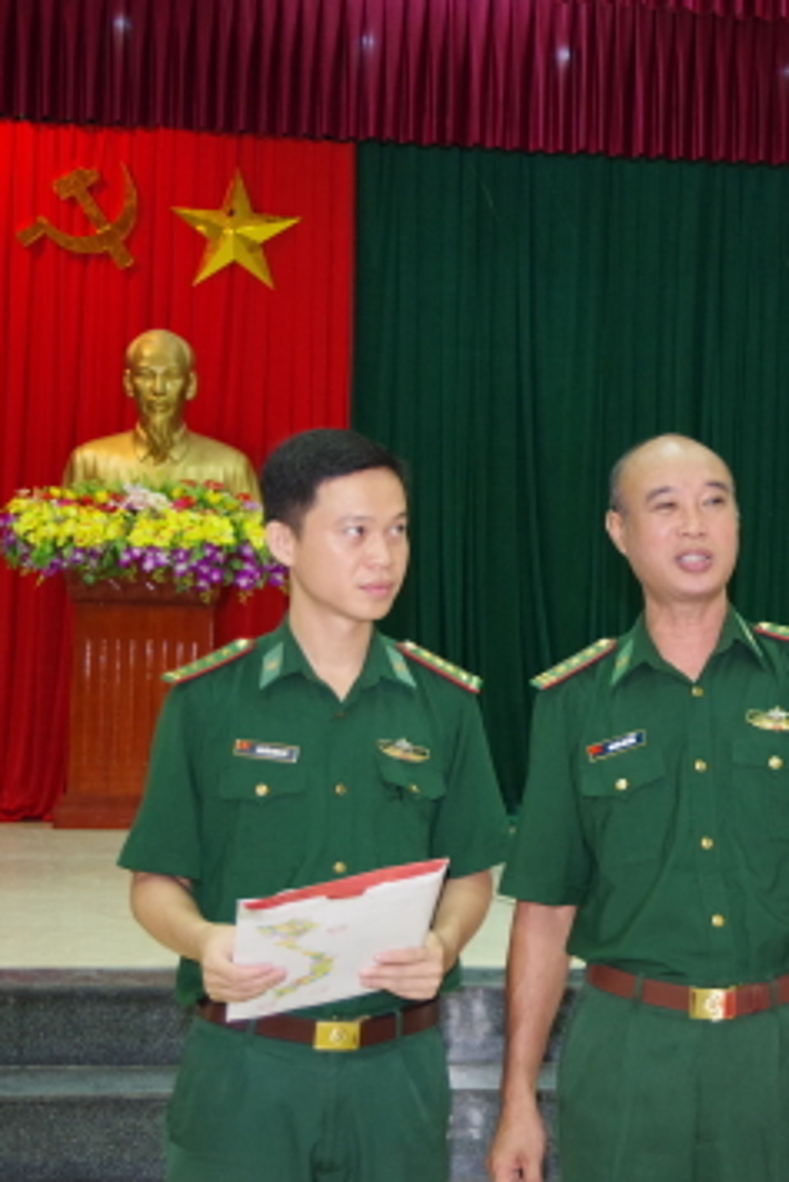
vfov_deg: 30.9
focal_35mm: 65
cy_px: 586
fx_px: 2135
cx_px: 792
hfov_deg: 20.3
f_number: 4
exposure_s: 1/60
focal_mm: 28
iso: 1600
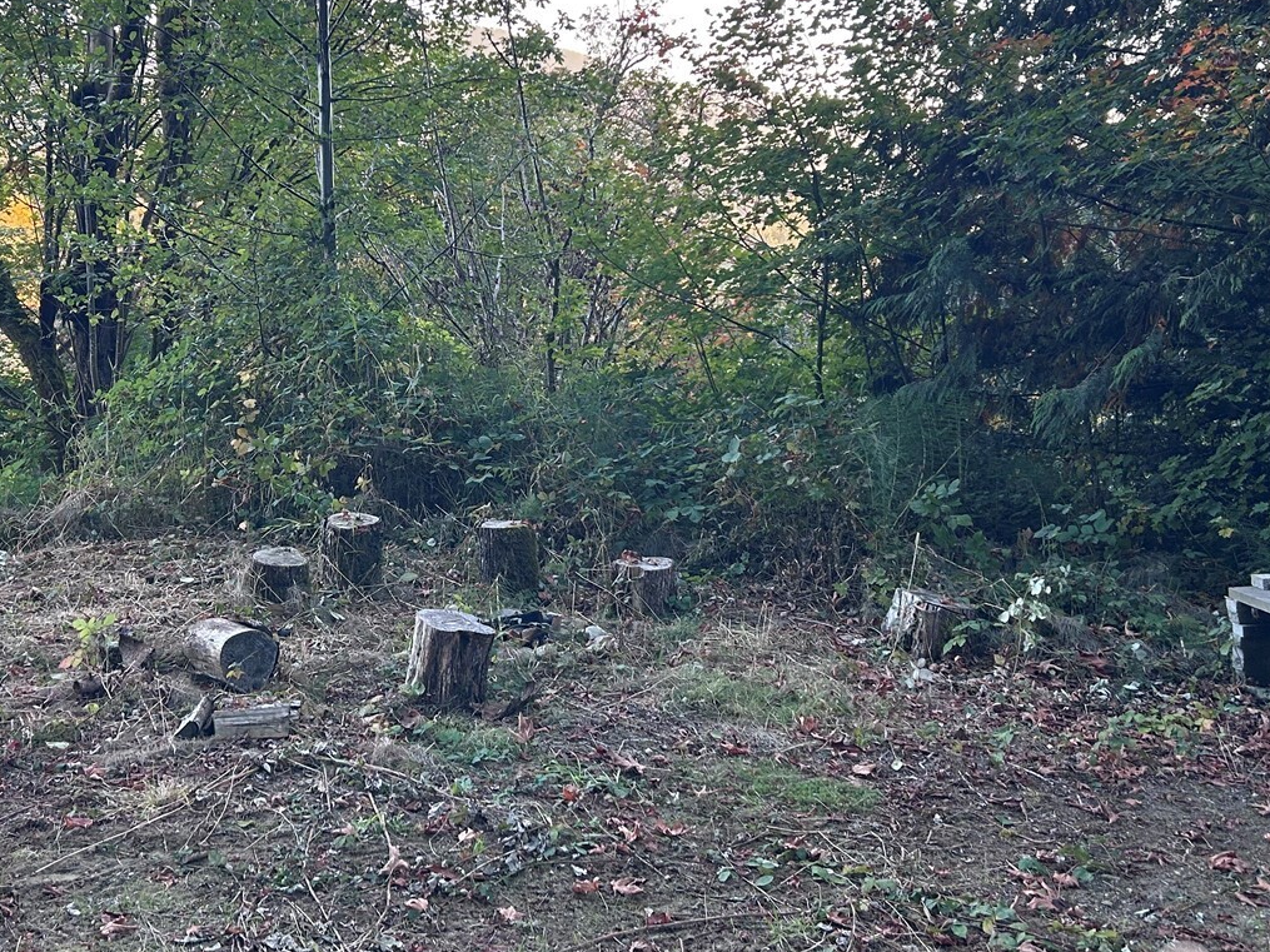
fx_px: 1504
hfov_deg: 45.4
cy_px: 274
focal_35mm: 41
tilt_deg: -3.8
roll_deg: -1.9
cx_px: 473
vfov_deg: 34.6
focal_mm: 5.7
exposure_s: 1/121
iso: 100
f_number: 1.5
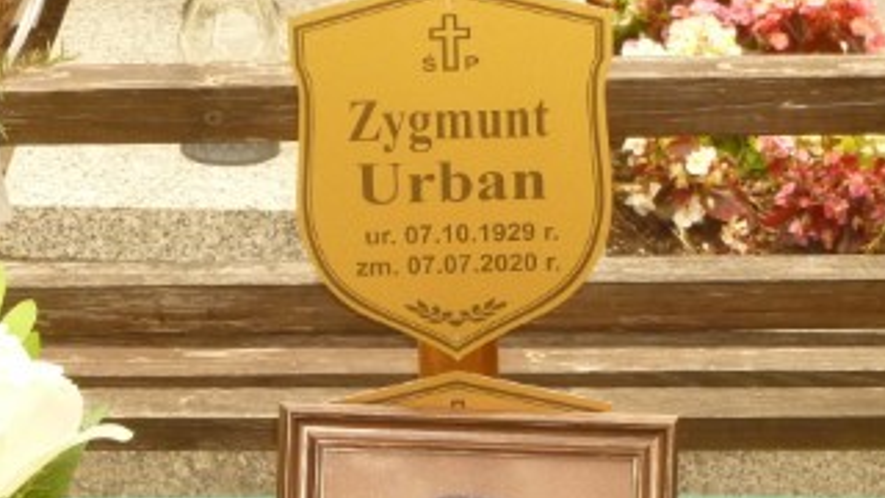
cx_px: 478
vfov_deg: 8.4
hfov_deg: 14.9
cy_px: 462
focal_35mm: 144
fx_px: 3379
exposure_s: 1/250
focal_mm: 11.7
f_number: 4.2
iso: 200
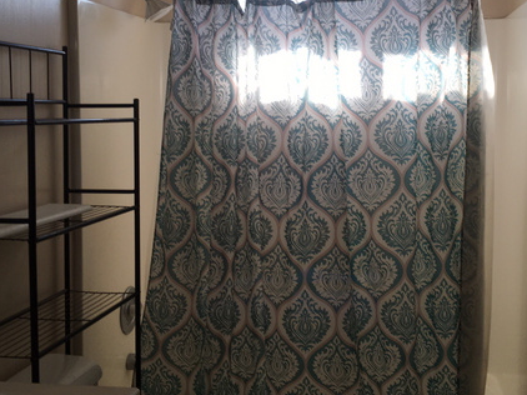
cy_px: 145
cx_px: 312
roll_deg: +0.7
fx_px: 669
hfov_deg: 42.8
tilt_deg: -0.1
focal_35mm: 44
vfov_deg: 32.7
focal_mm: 4.15
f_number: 2.2
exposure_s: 1/127
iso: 25
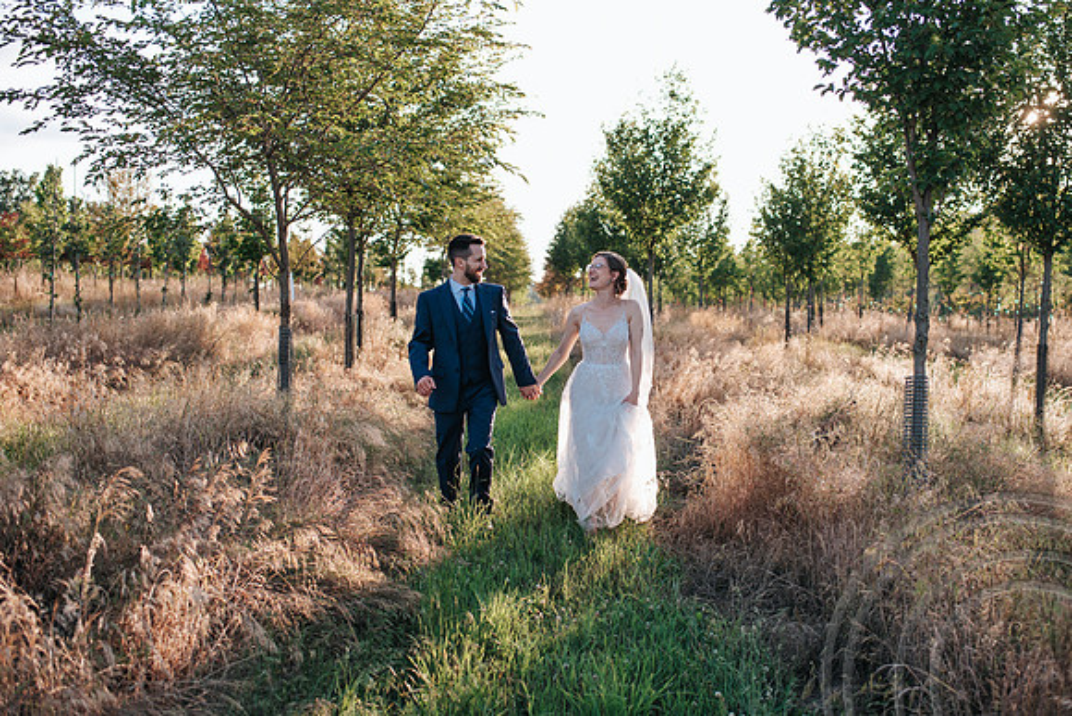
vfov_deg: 32.4
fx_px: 1231
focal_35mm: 41
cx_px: 593
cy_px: 364
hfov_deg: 47.0
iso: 100
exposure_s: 1/400
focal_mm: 35
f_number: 2.8
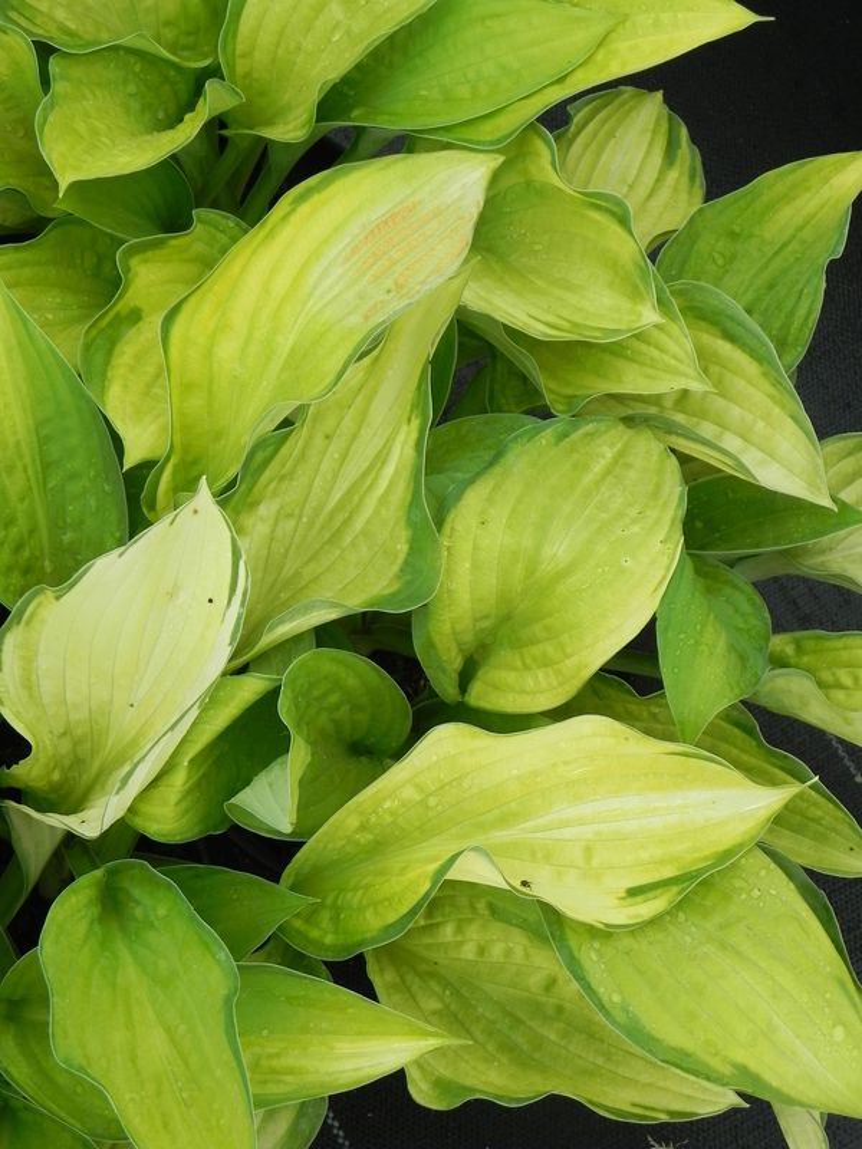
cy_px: 574
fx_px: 2822
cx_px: 431
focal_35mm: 85
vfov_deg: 23.0
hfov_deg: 17.4
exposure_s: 1/500
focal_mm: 15.1
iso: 160
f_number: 4.5
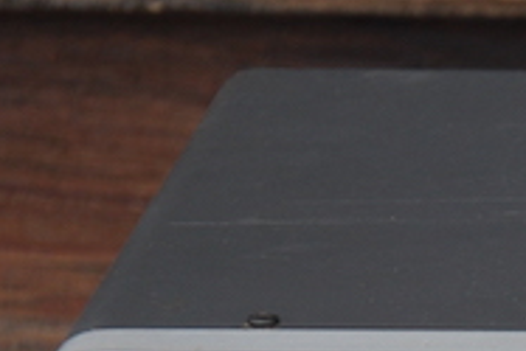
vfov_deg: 3.1
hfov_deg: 4.5
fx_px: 6565
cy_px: 629
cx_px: 1052
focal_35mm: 449
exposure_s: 1/160
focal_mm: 70
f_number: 5.6
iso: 200
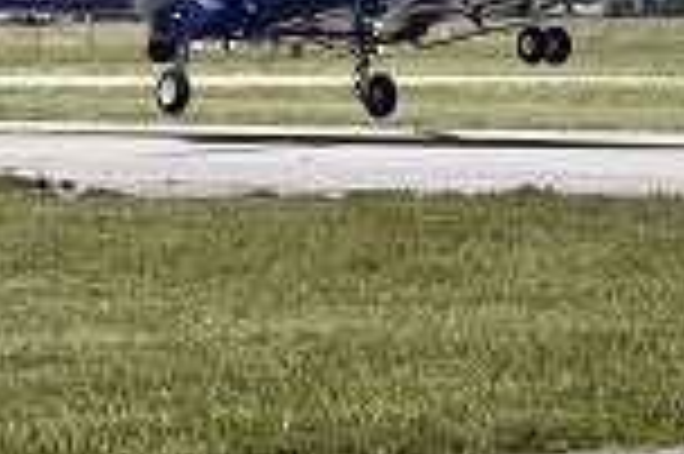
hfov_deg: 6.5
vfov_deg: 4.3
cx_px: 243
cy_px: -22
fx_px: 5978
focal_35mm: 315
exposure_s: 1/400
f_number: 10
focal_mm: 120
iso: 200
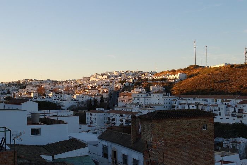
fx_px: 330
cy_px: 82
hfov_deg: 41.1
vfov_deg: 28.1
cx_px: 124
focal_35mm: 48
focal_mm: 32
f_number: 9
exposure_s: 1/100
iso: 200
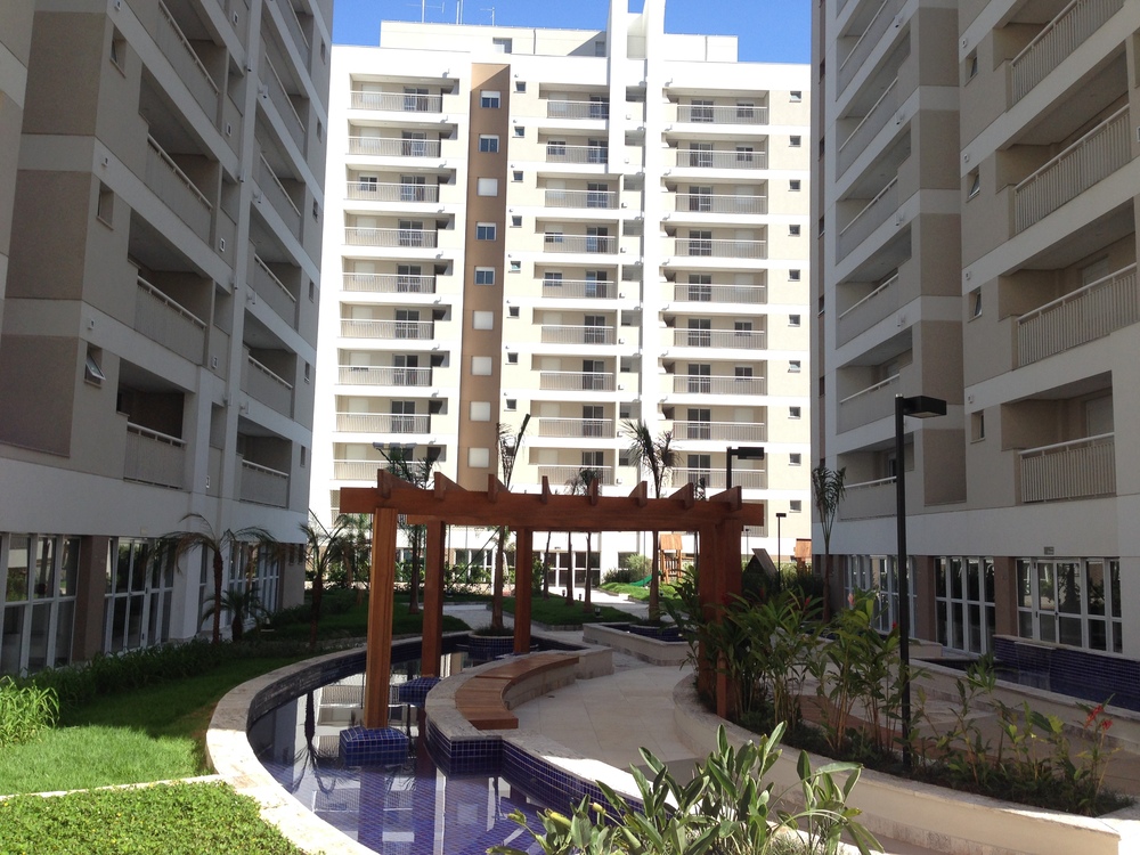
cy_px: 428
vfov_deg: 42.9
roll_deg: -0.4
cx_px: 570
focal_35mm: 33
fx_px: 1087
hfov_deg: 55.4
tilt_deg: +7.8
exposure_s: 1/695
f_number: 2.4
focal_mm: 4.12
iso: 50
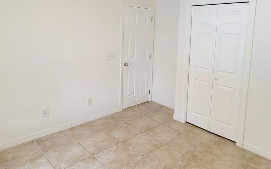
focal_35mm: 25
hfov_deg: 72.5
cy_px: 52
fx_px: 185
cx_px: 141
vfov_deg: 48.2
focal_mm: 2.2
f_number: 2.2
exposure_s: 1/60.2
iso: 64
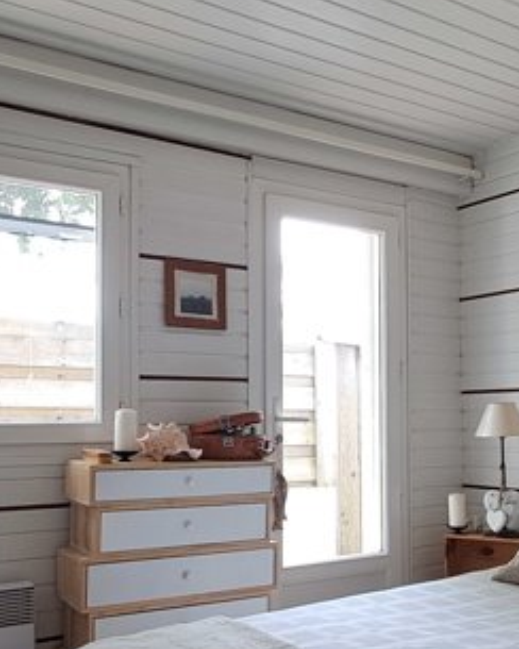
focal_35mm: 41
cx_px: 289
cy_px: 400
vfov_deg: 44.5
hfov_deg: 36.4
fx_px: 787
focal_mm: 1.64
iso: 40
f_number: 2.2
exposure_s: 1/60
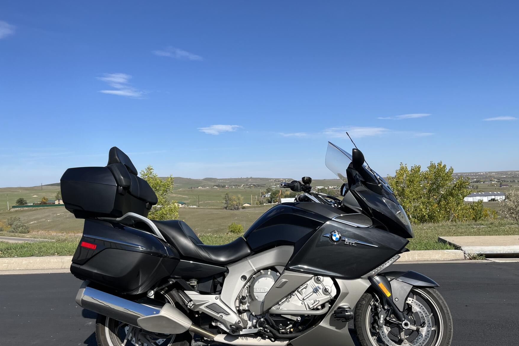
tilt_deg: -0.1
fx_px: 447
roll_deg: +1.8
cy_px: 185
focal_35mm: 31
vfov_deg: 42.3
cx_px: 277
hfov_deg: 60.2
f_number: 1.6
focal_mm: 5.1
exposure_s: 1/4484
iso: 50
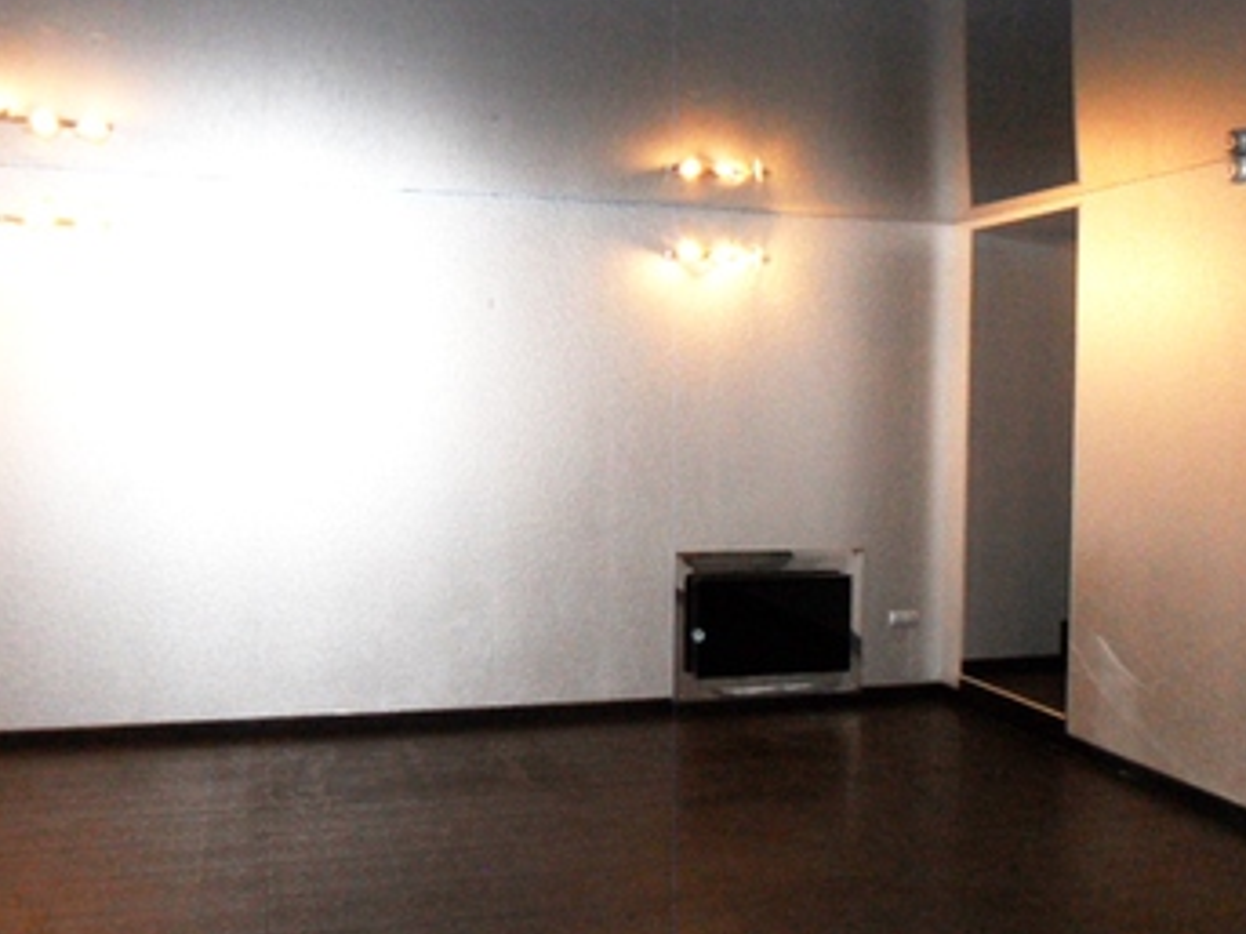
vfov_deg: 40.7
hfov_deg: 52.5
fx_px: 1259
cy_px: 434
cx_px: 694
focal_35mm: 35
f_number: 3.2
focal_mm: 3.9
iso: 200
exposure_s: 1/30
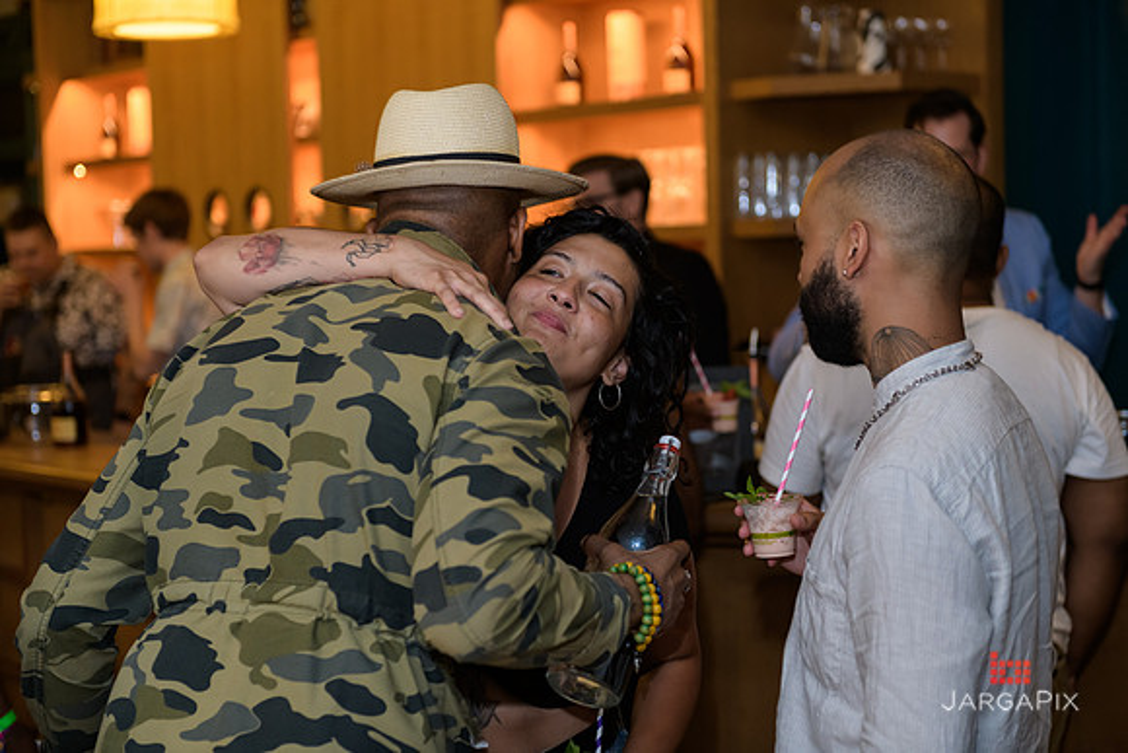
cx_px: 564
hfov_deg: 28.8
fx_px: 2194
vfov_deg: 19.5
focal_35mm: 70
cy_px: 376
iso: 1000
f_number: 3.2
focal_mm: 70
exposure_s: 1/125
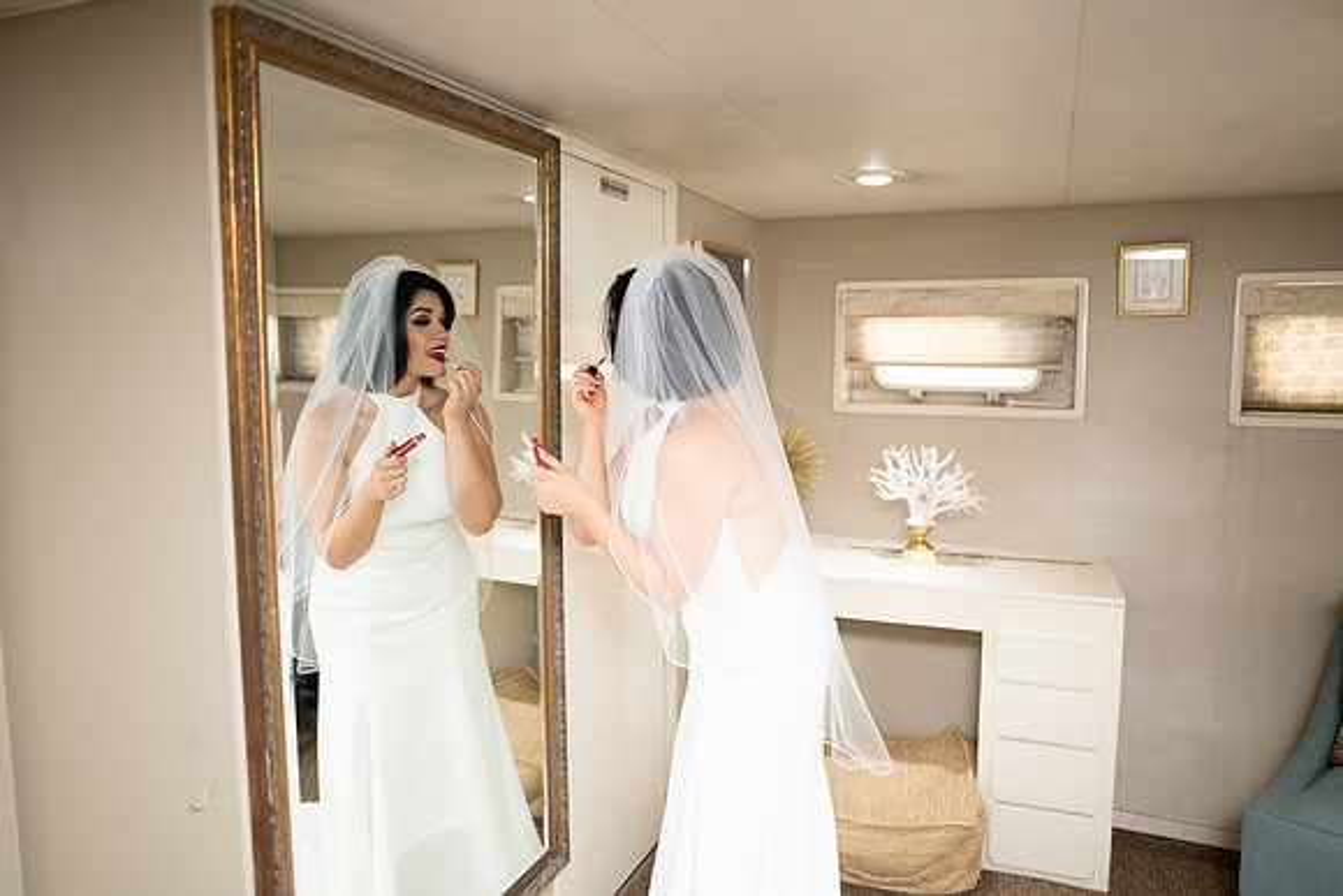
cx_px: 672
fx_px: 896
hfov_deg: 73.7
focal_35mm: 24
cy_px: 448
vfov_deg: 53.2
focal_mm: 24
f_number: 1.4
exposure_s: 1/400
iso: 250
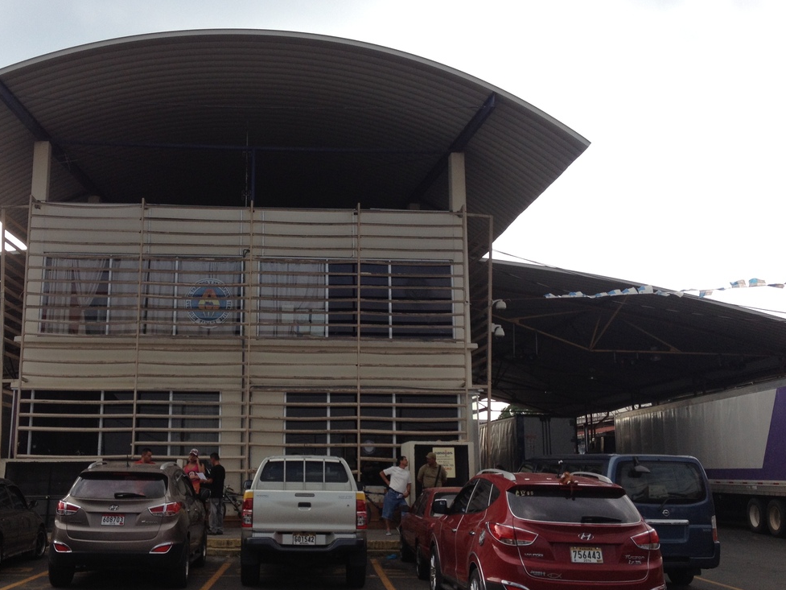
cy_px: 297
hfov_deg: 43.6
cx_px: 319
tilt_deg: +7.4
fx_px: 976
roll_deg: +0.0
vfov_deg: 33.6
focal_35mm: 43
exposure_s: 1/665
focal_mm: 4.28
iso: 50
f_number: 2.4
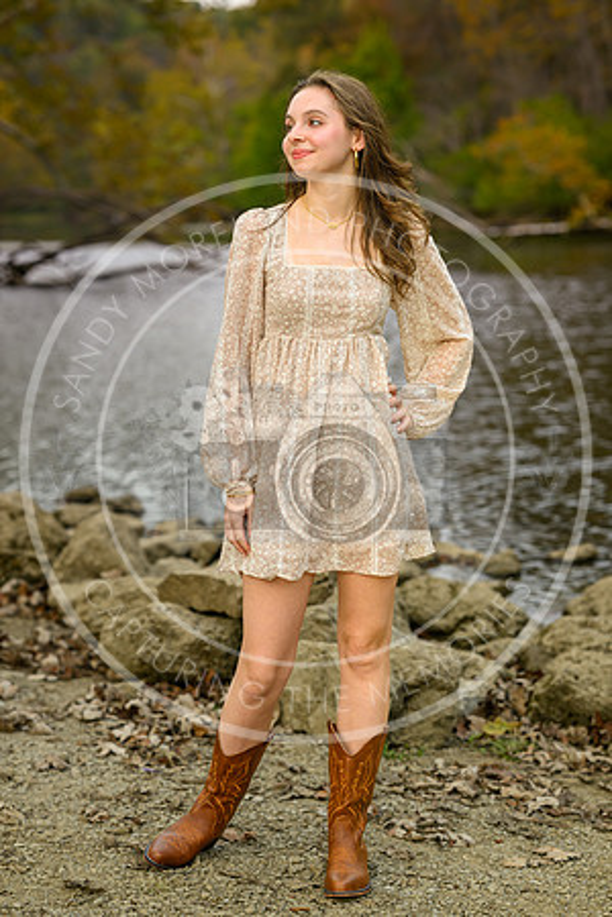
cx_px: 306
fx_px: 2167
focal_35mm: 85
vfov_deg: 23.9
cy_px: 458
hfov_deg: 16.1
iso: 160
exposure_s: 1/500
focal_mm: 85
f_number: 3.5
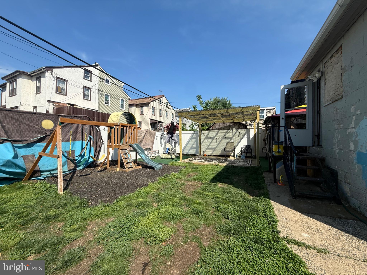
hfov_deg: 102.1
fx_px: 148
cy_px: 138
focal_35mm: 14
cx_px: 184
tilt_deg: +1.4
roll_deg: -0.5
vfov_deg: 85.7
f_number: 2.2
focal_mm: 2.22
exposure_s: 1/2410
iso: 50
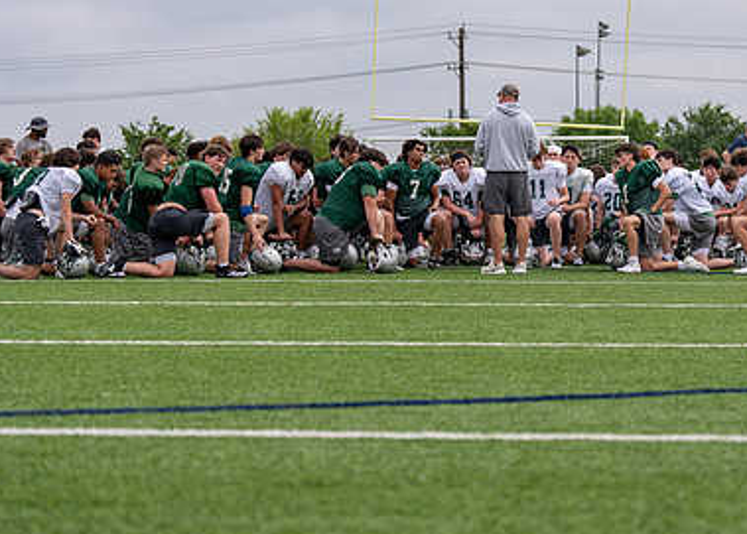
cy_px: 199
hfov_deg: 17.7
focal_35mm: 113
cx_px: 466
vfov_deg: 12.7
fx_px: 2398
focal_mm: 70
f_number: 2.8
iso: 125
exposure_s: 1/2500
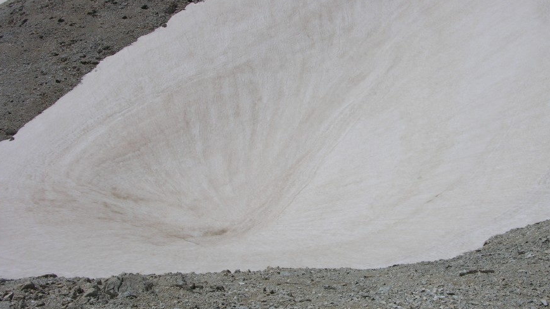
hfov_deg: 45.4
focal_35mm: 45
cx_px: 308
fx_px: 656
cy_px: 189
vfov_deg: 26.4
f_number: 8
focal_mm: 8.9
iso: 50
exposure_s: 1/505
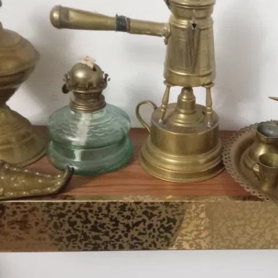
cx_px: 219
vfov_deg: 34.0
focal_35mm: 50
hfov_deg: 33.1
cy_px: 128
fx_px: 454
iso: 3549
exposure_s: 1/16.7
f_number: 1.8
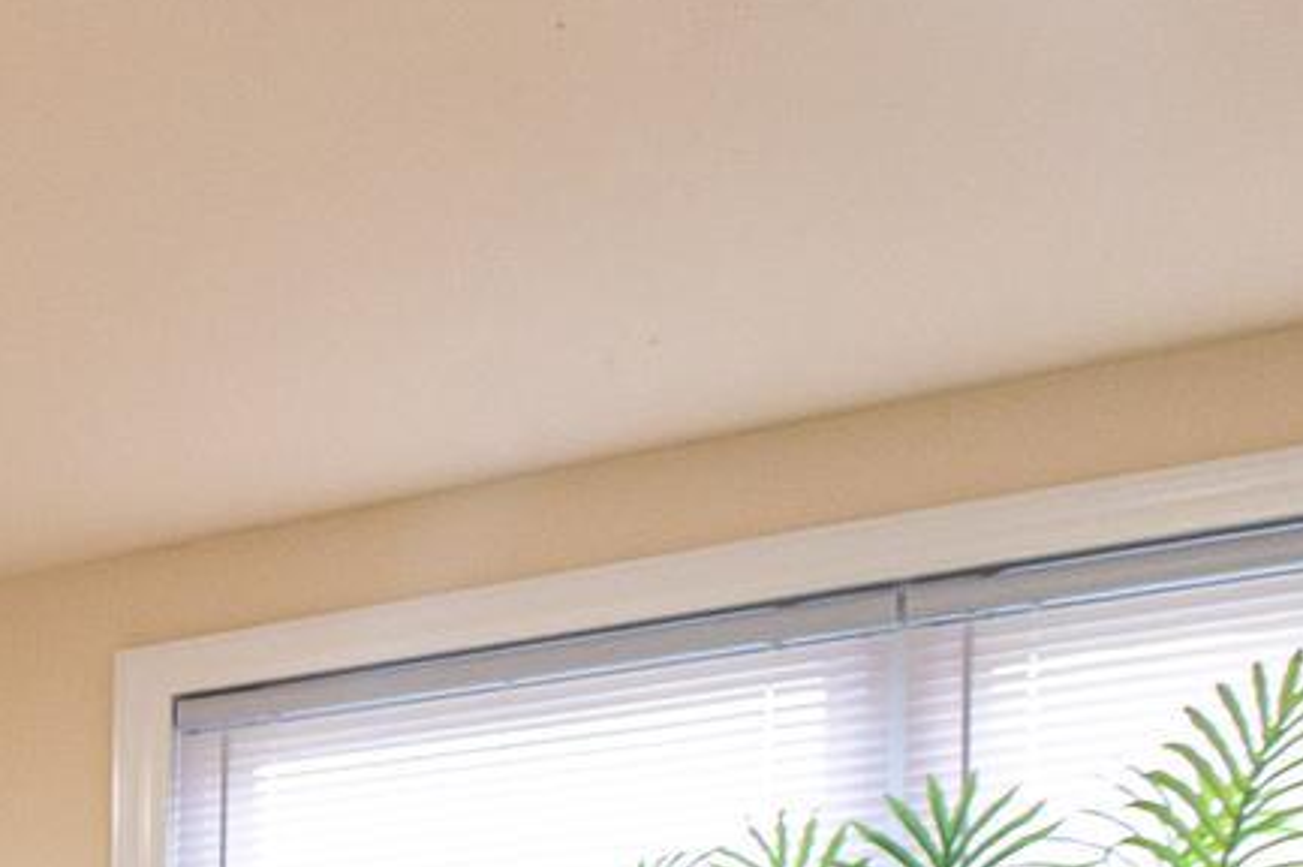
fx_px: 2568
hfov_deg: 19.8
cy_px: 1456
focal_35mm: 71
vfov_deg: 16.6
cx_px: -1119
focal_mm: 10
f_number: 7.1
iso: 500
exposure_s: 1/20
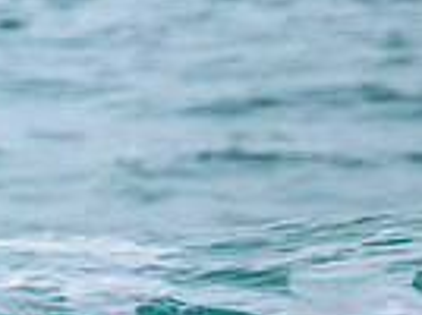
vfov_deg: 0.4
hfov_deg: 0.5
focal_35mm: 4053
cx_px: -552
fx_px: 49321
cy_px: 75
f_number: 11
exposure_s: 1/2000
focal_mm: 800
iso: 1250
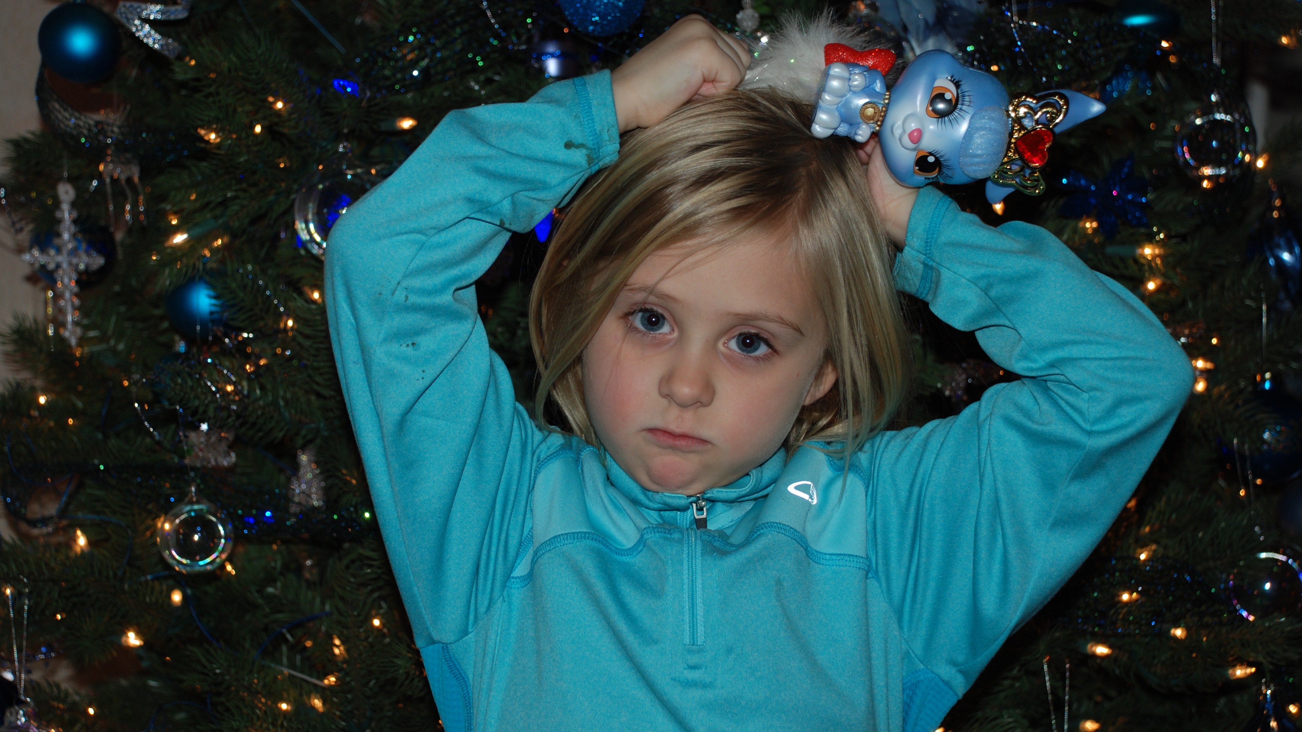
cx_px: 650
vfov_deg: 15.9
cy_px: 389
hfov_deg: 27.9
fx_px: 2624
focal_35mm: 76
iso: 200
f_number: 4.8
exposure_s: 1/60
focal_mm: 48
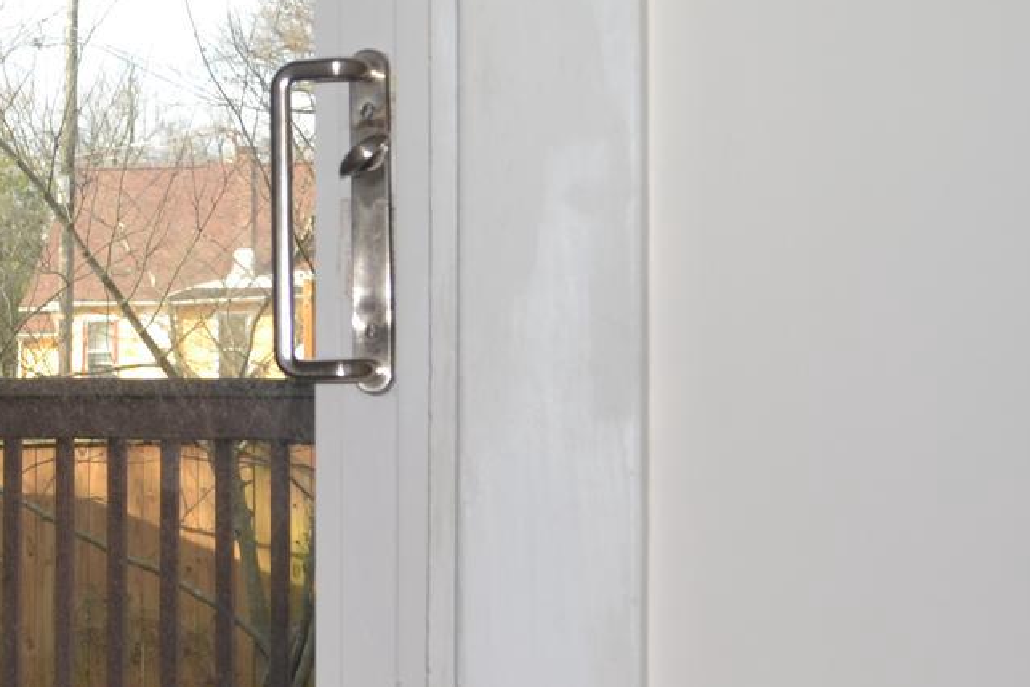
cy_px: 316
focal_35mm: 86
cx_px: -293
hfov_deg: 21.5
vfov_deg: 15.9
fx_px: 2461
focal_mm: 18
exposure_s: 1/200
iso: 100
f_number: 4
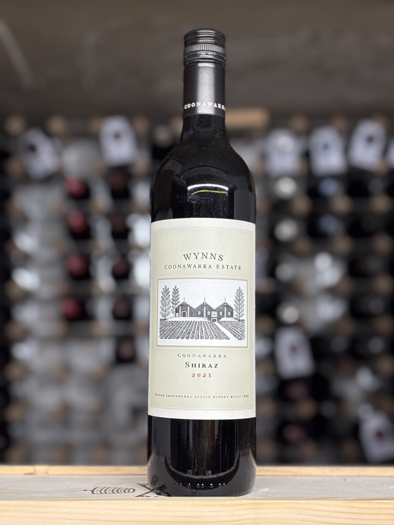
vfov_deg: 36.8
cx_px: 197
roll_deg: +1.7
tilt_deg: +4.4
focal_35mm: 52
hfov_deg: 28.0
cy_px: 262
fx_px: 789
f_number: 1.6
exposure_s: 1/50
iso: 100
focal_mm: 5.96
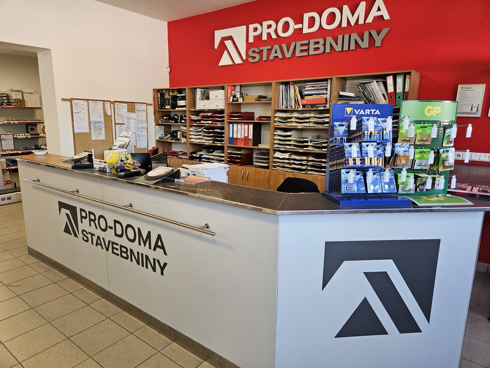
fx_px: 326
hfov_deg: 73.9
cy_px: 184
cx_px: 245
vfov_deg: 58.9
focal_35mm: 23
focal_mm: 5.4
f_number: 1.8
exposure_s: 1/100
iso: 125
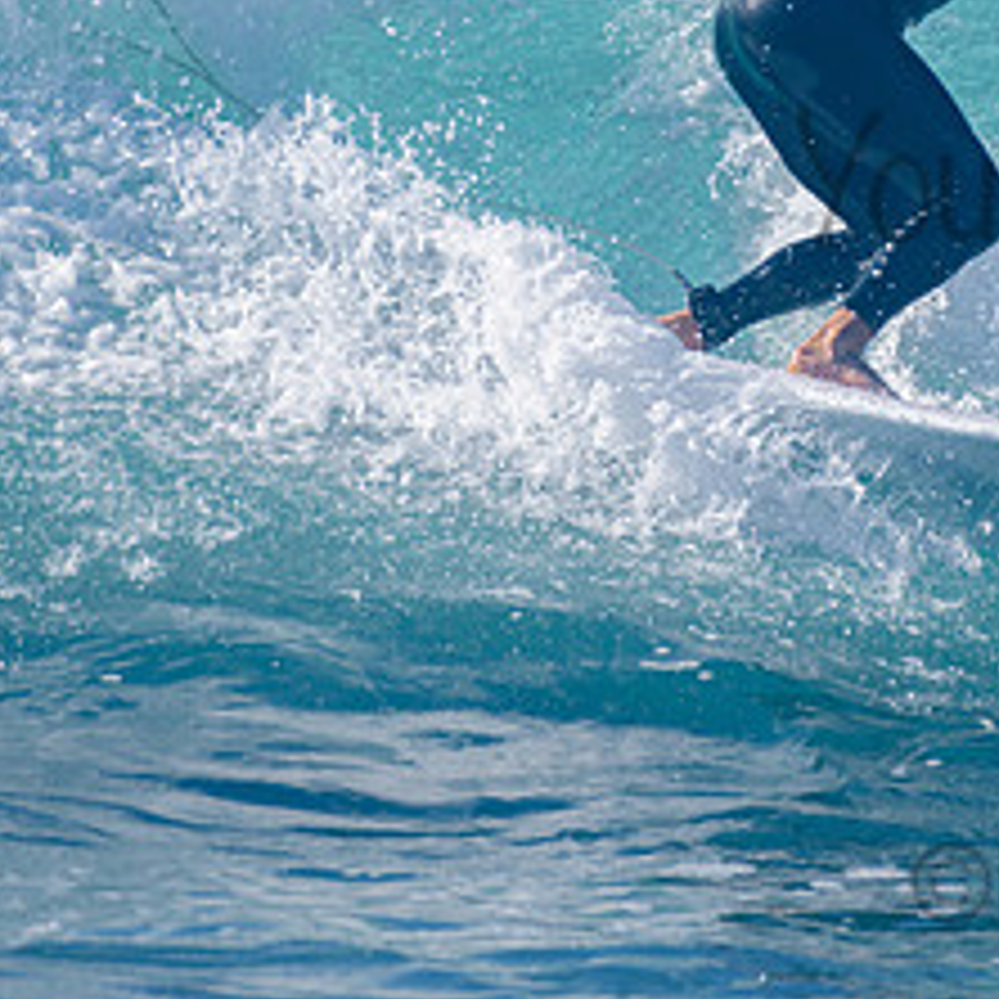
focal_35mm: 1360
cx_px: 1088
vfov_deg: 1.3
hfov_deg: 1.3
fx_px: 44405
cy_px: -59
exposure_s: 1/2000
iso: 160
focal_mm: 500
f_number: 5.6
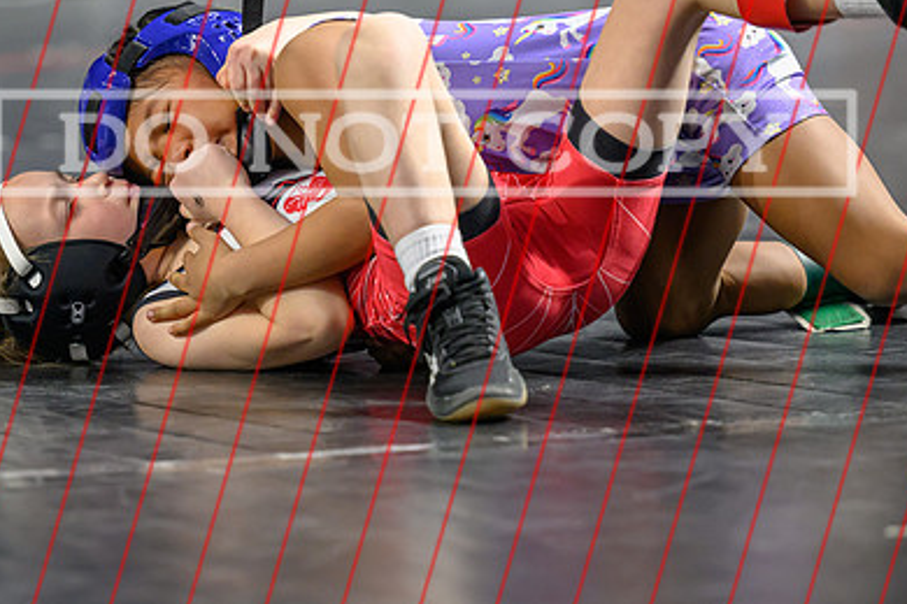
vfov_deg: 4.4
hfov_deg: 6.6
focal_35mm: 311
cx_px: 217
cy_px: 299
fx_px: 7835
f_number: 2.8
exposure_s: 1/640
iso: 2800
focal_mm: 150
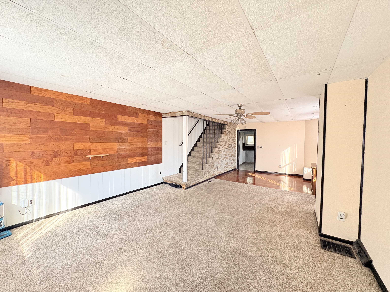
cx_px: 195
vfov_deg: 85.7
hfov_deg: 102.1
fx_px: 158
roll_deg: -0.2
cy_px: 146
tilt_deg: -1.0
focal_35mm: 14
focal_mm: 2.22
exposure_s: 1/81
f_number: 2.2
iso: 200
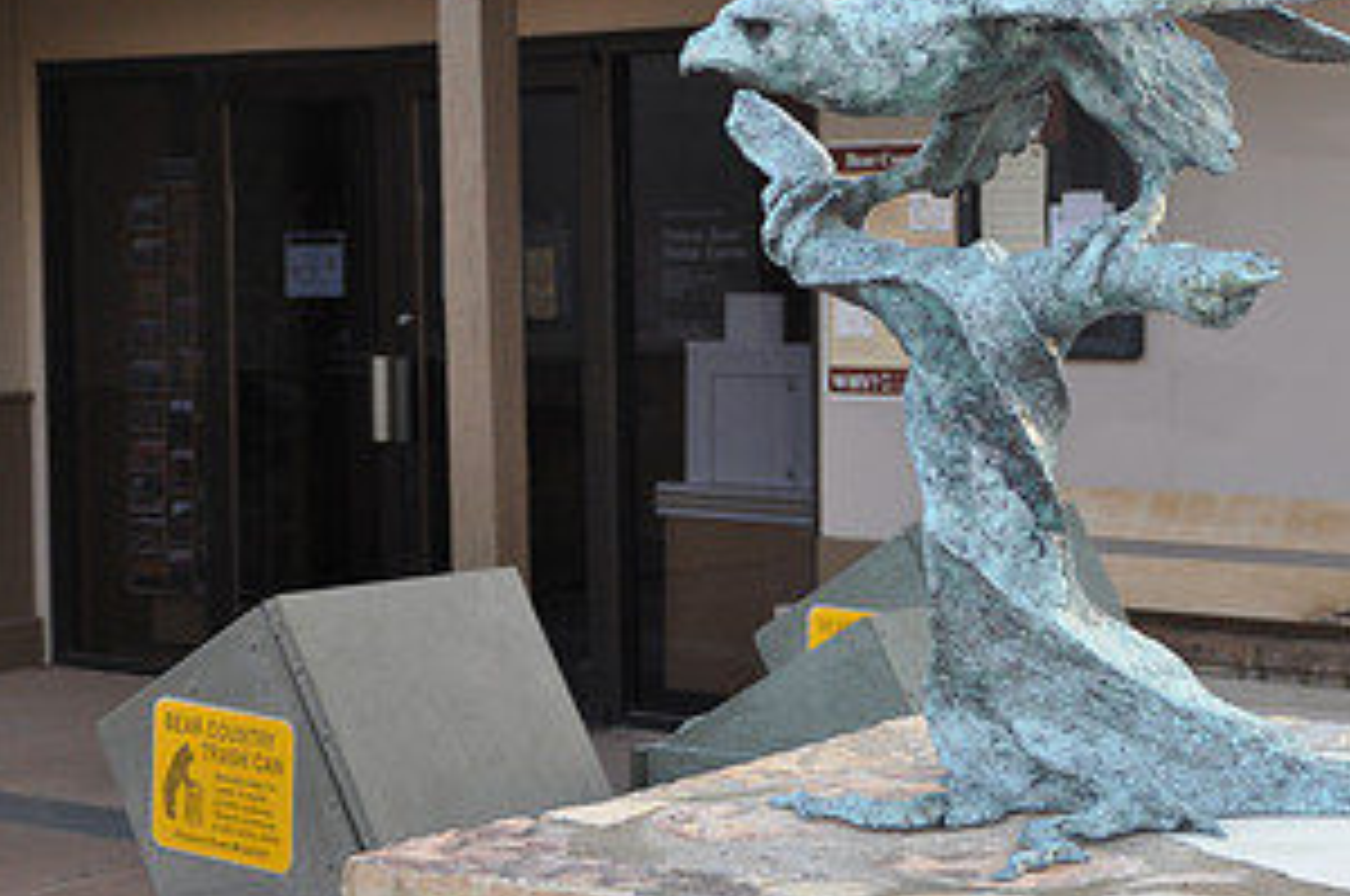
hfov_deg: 23.2
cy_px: 367
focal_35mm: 87
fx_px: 3257
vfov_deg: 15.6
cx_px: 976
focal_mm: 30
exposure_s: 1/125
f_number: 4.2
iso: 400
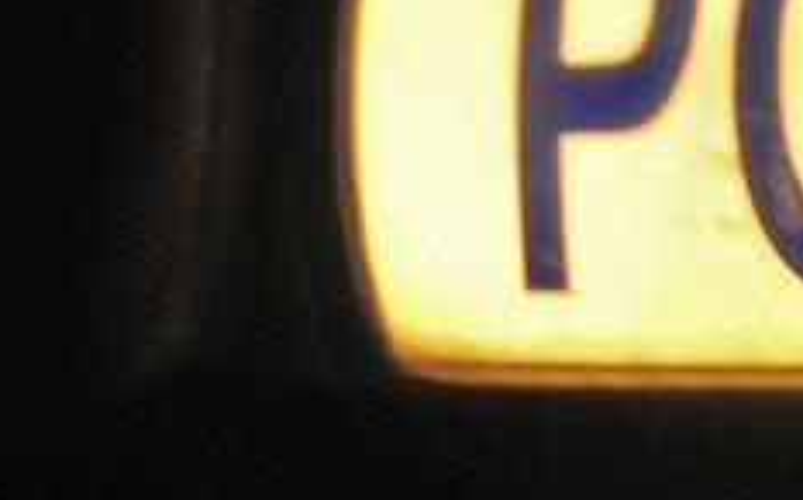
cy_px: -234
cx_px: 972
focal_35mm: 265
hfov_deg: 7.9
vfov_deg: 4.9
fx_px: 5792
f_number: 4.2
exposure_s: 1/15
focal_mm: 28
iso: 400
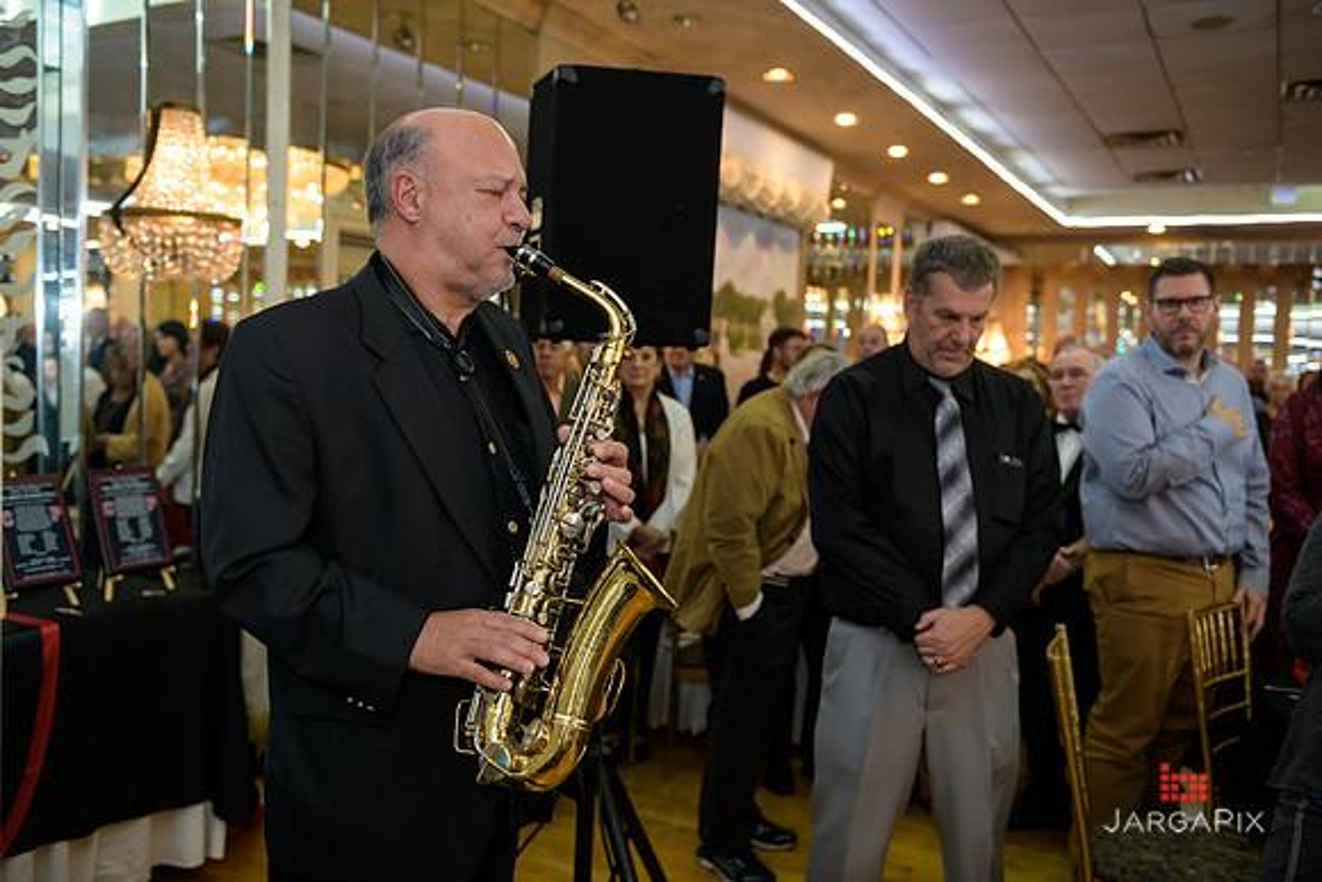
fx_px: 1175
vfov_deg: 41.1
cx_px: 661
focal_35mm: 32
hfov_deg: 58.7
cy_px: 441
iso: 1000
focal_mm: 32
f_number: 3.2
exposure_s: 1/125
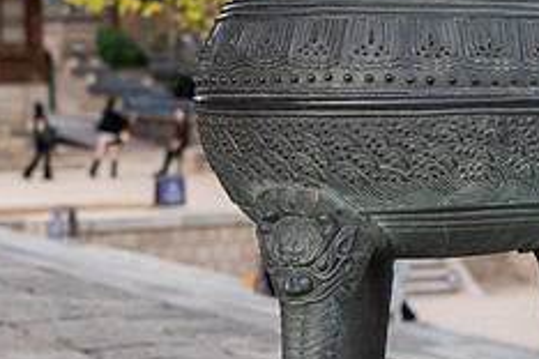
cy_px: 45
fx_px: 2410
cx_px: 385
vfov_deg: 8.5
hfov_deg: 12.7
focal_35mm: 161
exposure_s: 1/125
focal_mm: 65
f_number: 3.5
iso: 2500
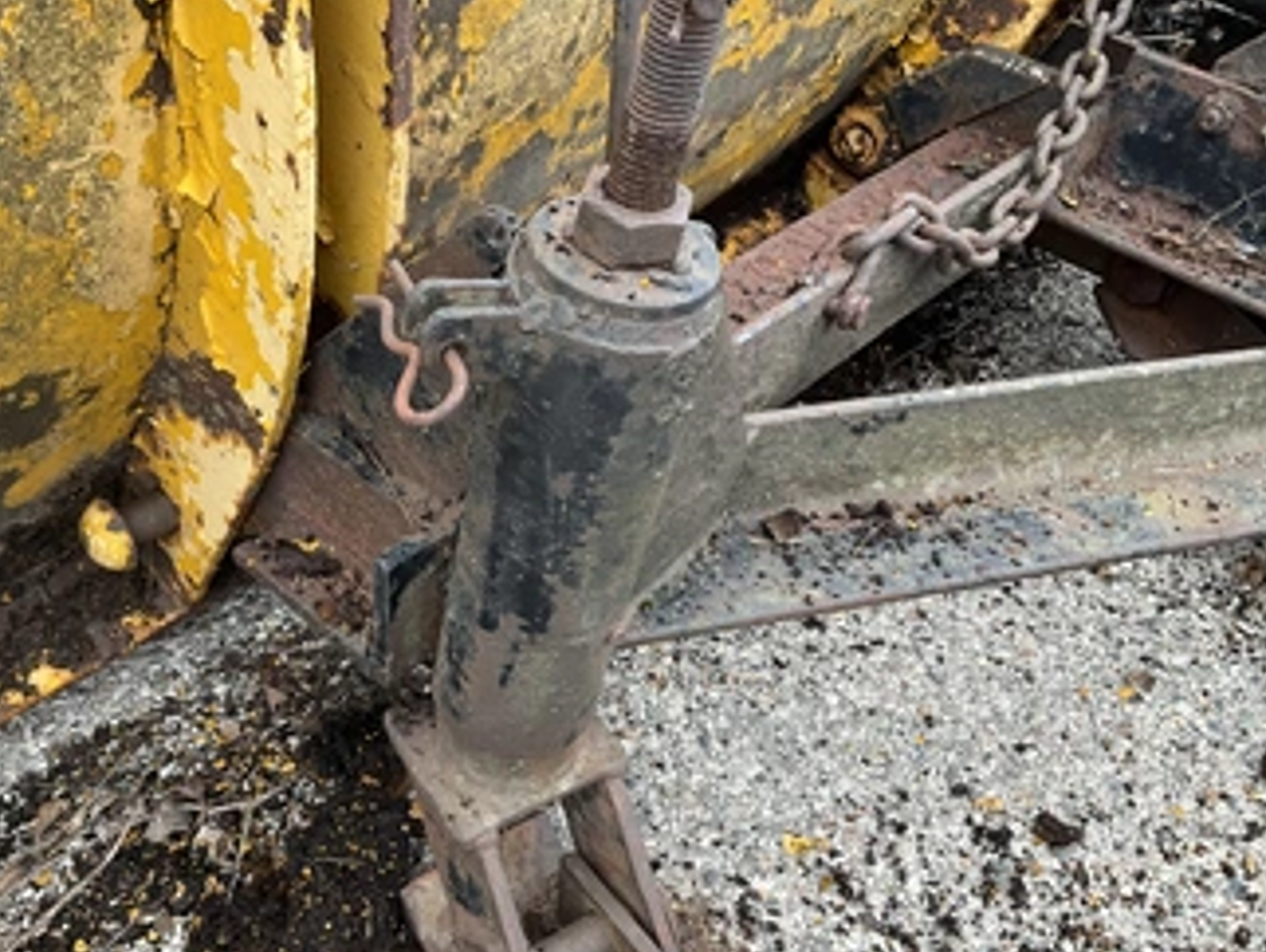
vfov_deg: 39.6
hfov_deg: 51.1
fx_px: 1318
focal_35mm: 36
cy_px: 531
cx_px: 531
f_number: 1.8
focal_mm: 3
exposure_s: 1/122
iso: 32
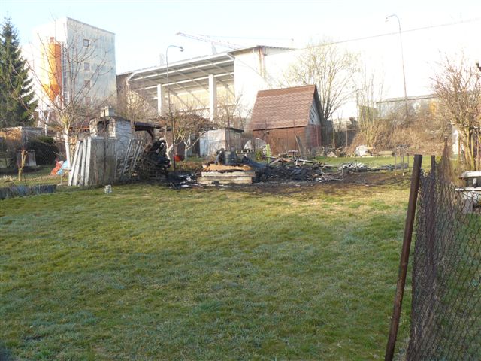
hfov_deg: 51.4
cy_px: 180
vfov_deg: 39.7
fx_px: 500
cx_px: 240
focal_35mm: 36
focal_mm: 6
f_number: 4
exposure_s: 1/100
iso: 100
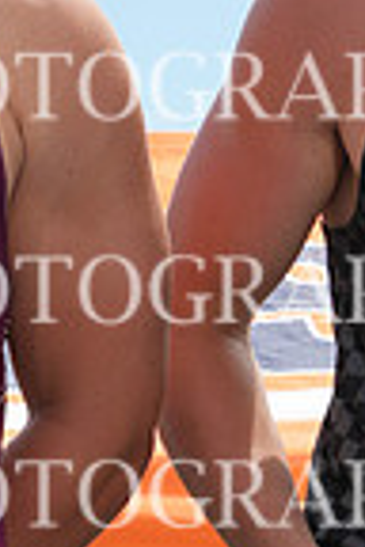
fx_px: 3026
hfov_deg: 6.8
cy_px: 186
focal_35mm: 199
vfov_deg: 10.3
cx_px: -205
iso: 100
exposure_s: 1/160
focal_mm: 33
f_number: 8
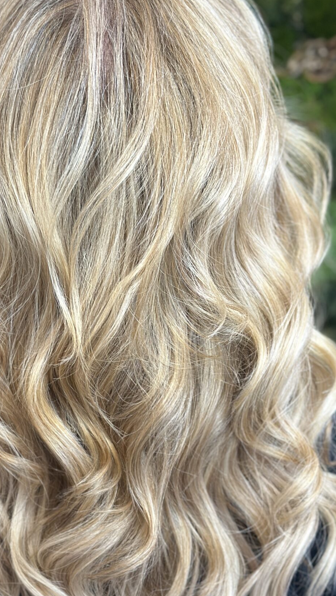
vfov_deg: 26.2
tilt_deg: -12.2
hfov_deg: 14.9
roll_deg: +0.6
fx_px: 1283
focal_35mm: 81
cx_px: 124
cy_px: 337
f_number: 1.78
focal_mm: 6.86
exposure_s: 1/60
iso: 125
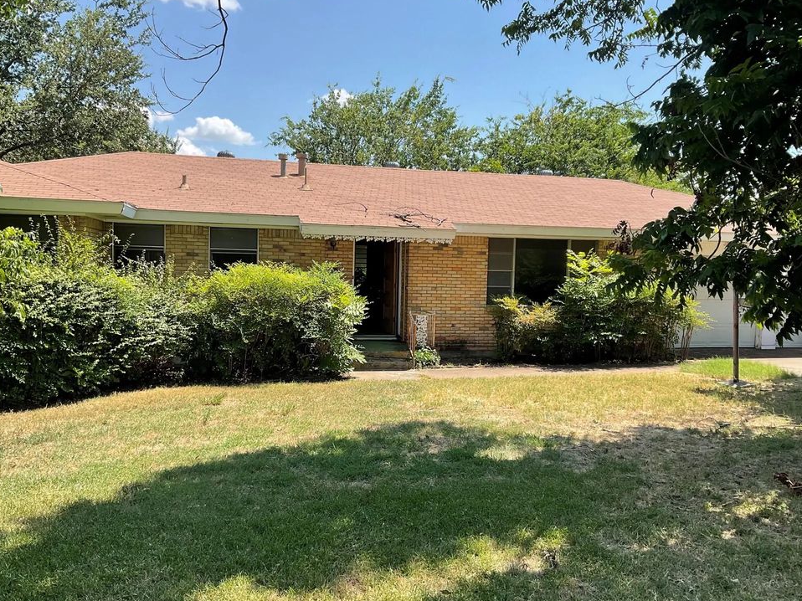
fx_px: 718
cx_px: 393
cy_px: 312
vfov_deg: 45.4
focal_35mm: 31
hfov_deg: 58.4
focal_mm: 3
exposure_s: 1/1144
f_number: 1.8
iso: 16
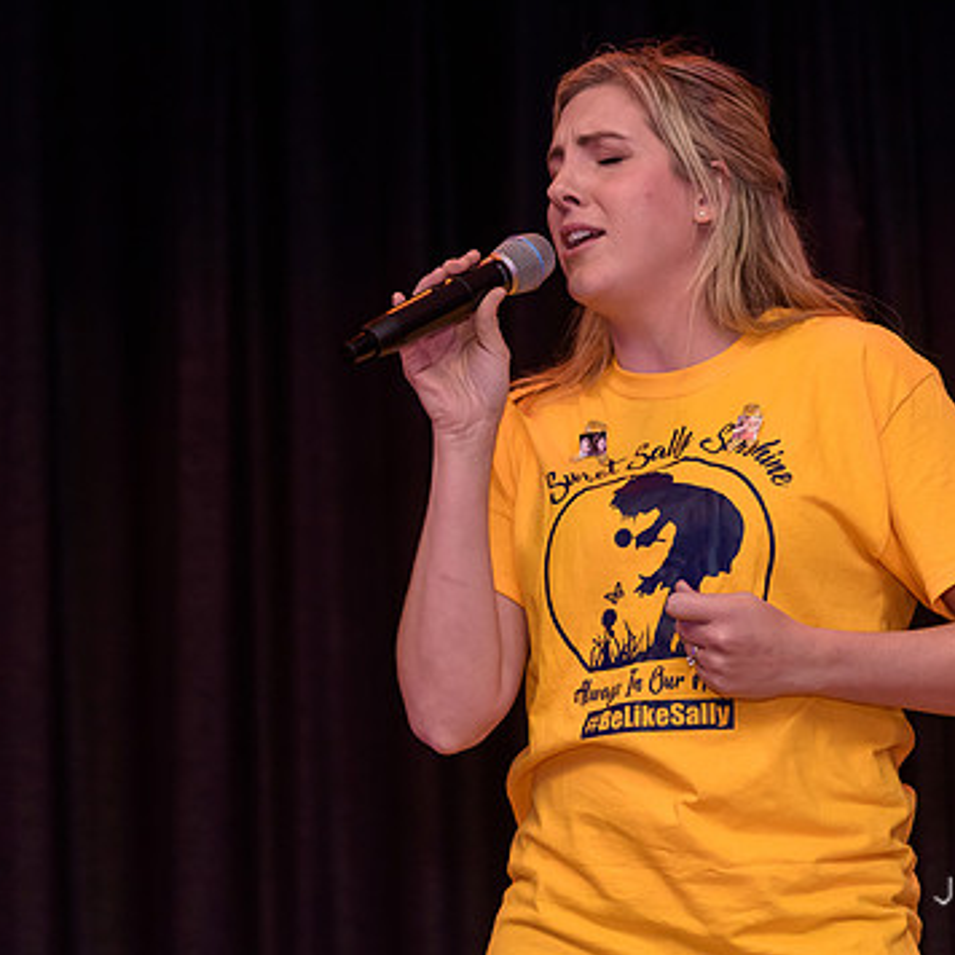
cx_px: 413
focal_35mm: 166
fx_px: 5181
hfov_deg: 10.5
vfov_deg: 10.5
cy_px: 444
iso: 2000
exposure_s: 1/125
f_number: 4
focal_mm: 120
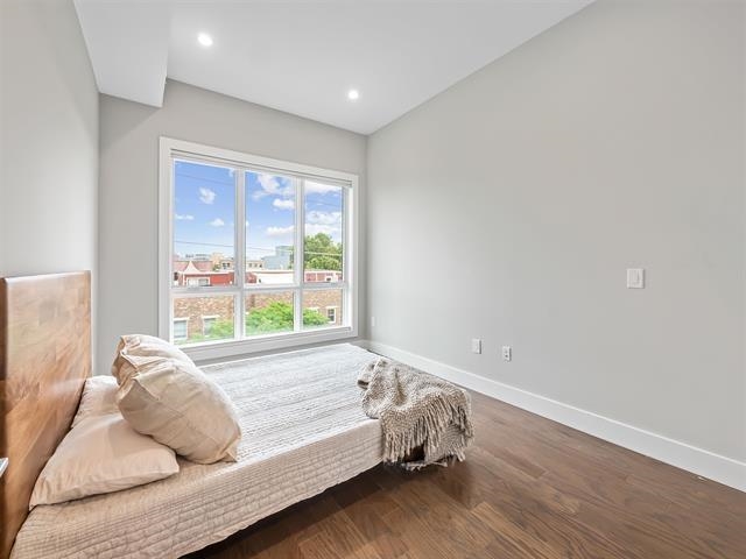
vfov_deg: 85.7
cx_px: 373
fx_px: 302
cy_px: 280
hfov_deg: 102.1
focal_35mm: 14
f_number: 10
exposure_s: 1/13
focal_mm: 7
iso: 640
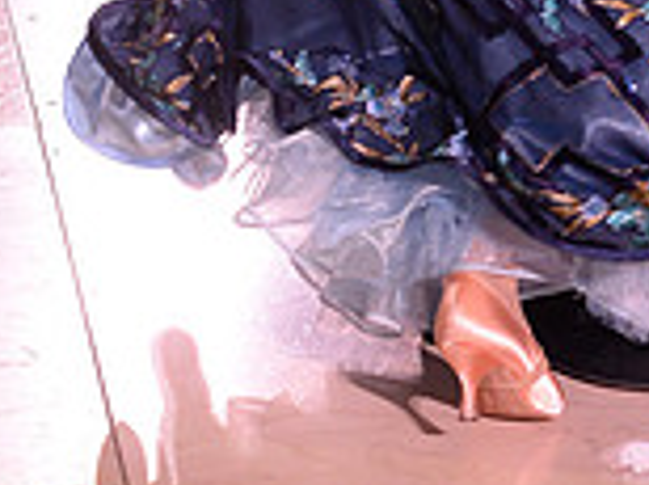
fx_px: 5560
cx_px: 474
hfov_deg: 6.7
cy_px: -624
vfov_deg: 4.9
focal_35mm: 297
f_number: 6.3
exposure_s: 1/250
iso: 2500
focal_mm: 82
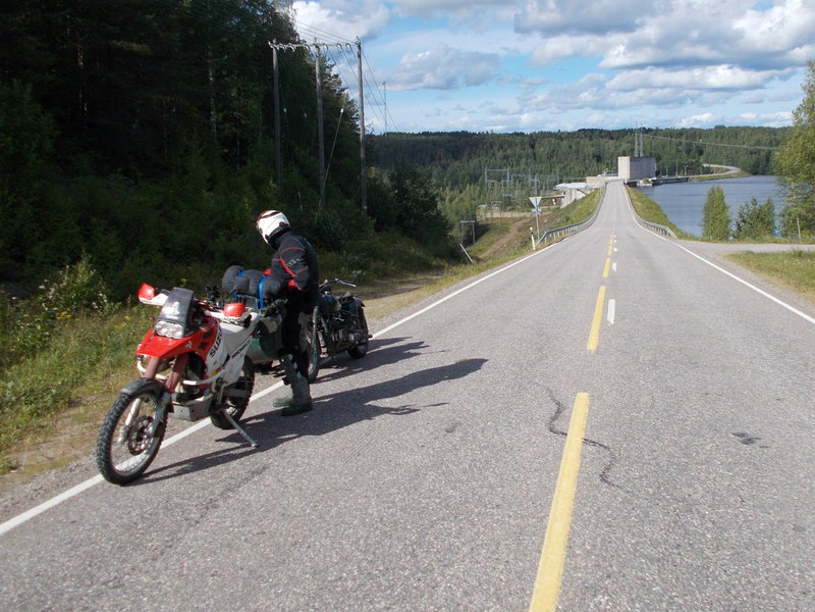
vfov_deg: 53.1
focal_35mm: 26
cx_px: 408
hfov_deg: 67.3
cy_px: 306
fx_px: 612
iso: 80
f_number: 8
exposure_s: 1/200
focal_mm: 4.6
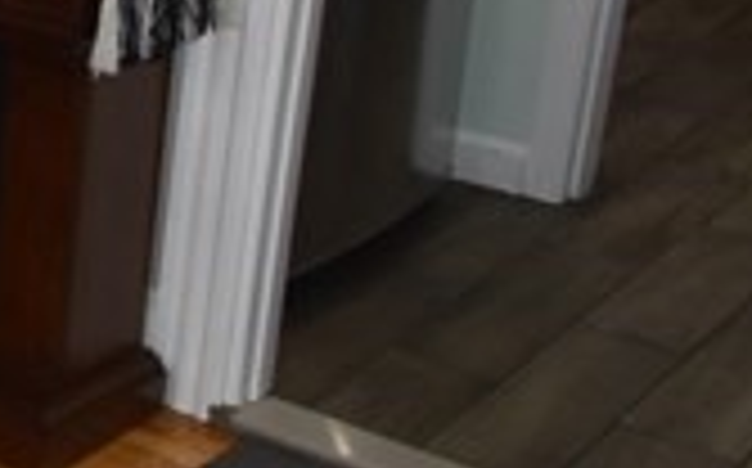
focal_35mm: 94
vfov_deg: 13.4
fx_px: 1925
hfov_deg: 15.2
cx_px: -946
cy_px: -151
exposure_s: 1/80
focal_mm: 10
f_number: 4.5
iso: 800
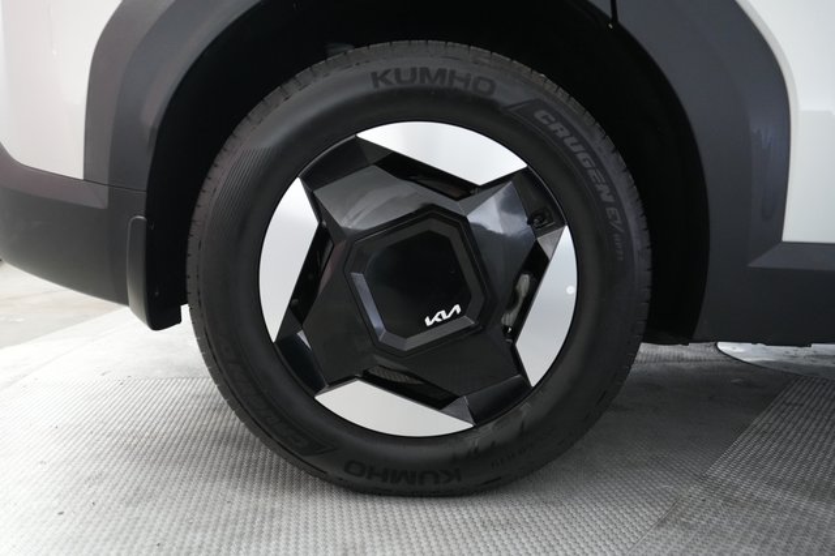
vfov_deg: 53.1
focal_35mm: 24
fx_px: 556
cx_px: 418
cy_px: 278
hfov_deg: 73.8
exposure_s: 1/160
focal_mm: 24
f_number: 2.8
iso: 5000
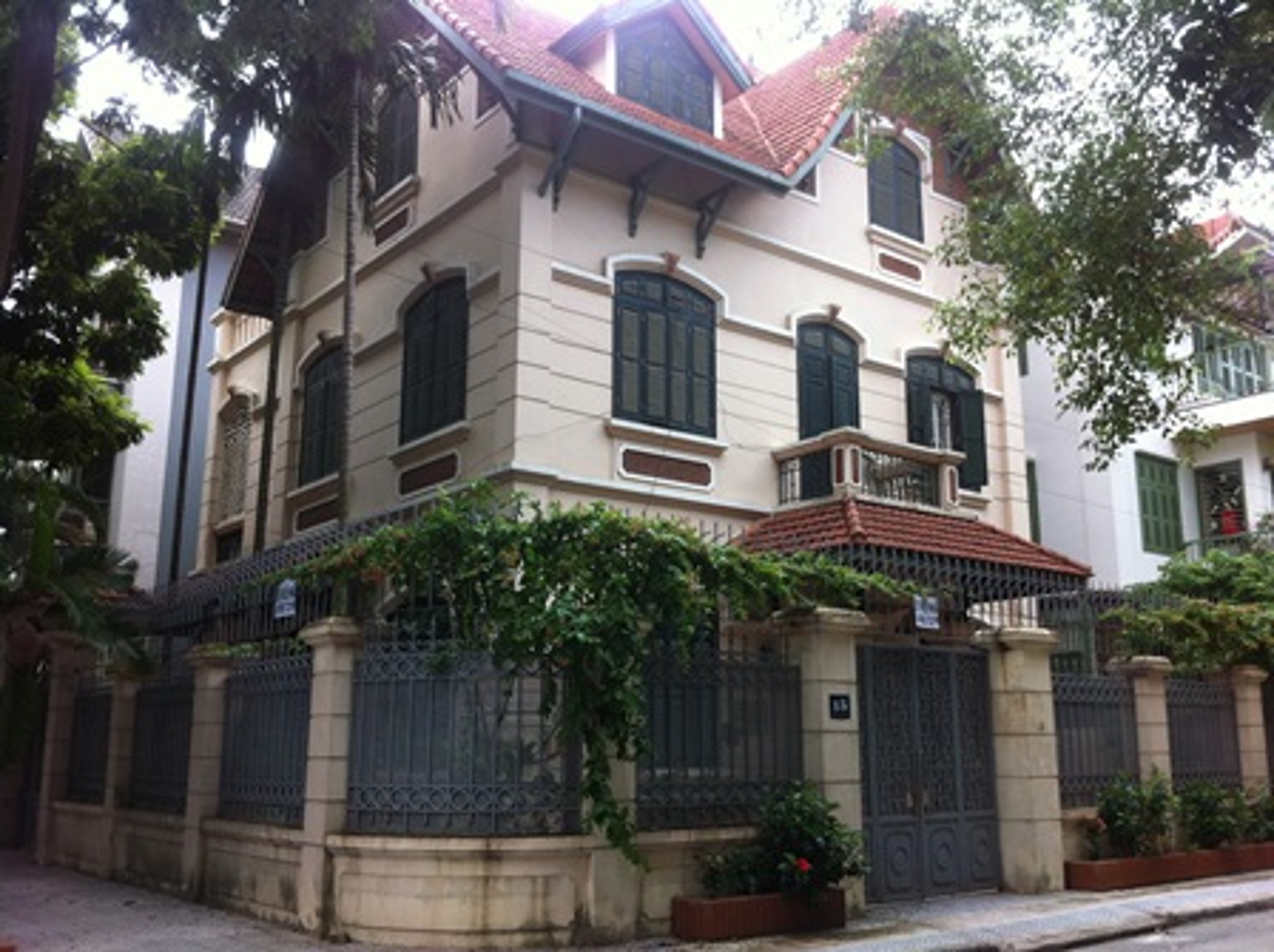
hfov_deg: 52.7
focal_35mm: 35
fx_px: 1287
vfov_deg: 40.6
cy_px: 476
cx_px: 637
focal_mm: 3.85
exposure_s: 1/195
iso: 80
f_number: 2.8
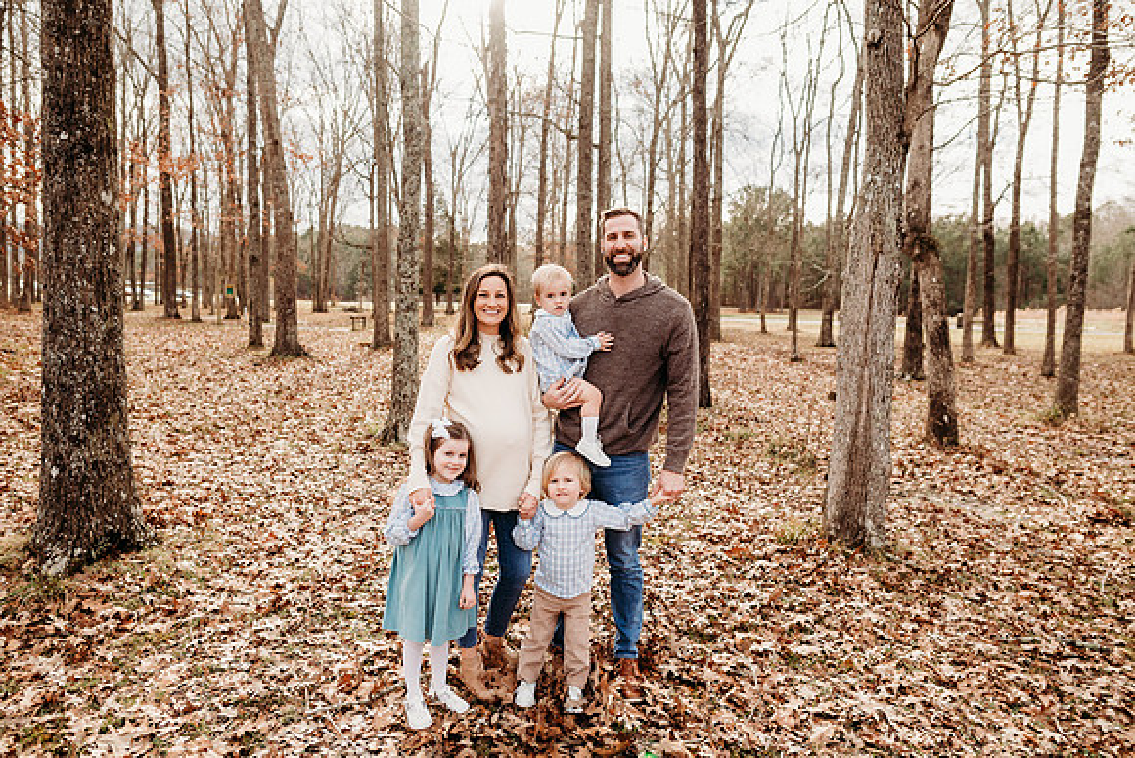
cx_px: 568
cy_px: 379
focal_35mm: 24
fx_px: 757
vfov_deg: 53.2
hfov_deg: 73.7
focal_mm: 24
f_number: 3.2
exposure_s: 1/250
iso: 100
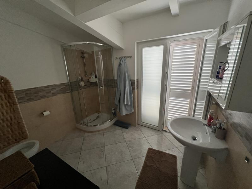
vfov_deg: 89.9
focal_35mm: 13
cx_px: 126
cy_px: 94
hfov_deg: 106.2
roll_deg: +2.4
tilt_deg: -16.1
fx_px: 95
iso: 400
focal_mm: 1.57
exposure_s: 1/60
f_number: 1.8
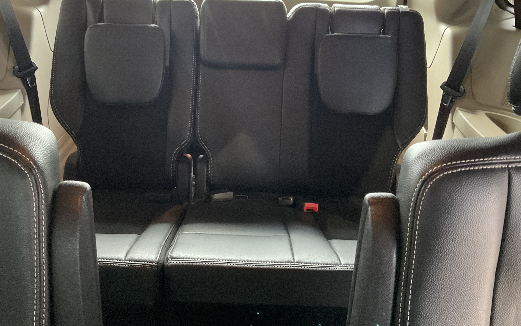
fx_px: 454
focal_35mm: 32
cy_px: 130
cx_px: 251
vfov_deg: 39.3
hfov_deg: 59.6
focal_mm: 3
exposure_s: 1/41
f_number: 1.8
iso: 320
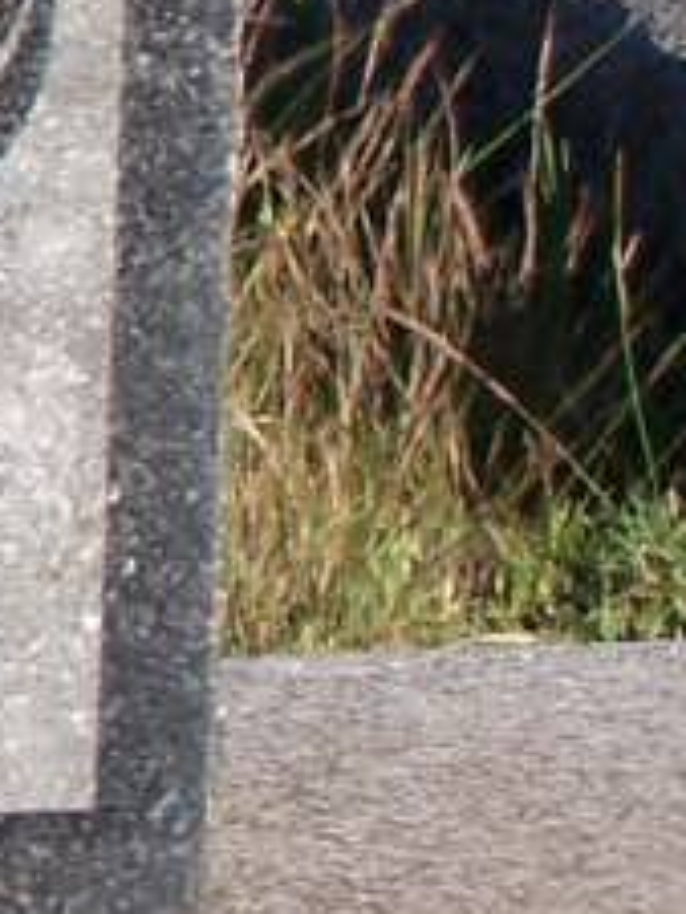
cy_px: -276
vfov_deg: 5.4
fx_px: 9715
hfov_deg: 3.9
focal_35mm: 368
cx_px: -1490
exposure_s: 1/750
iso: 80
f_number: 3.2
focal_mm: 11.5
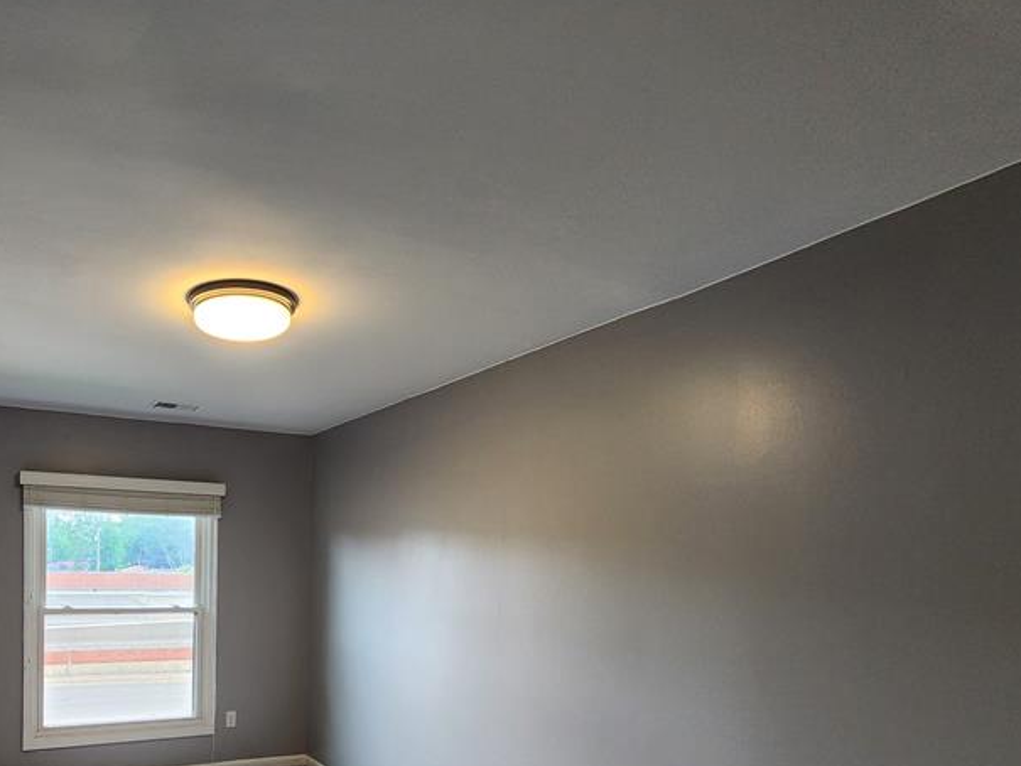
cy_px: 602
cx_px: 290
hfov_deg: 72.5
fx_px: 649
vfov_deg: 57.0
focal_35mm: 22
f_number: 2.2
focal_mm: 2.2
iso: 125
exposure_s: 1/60
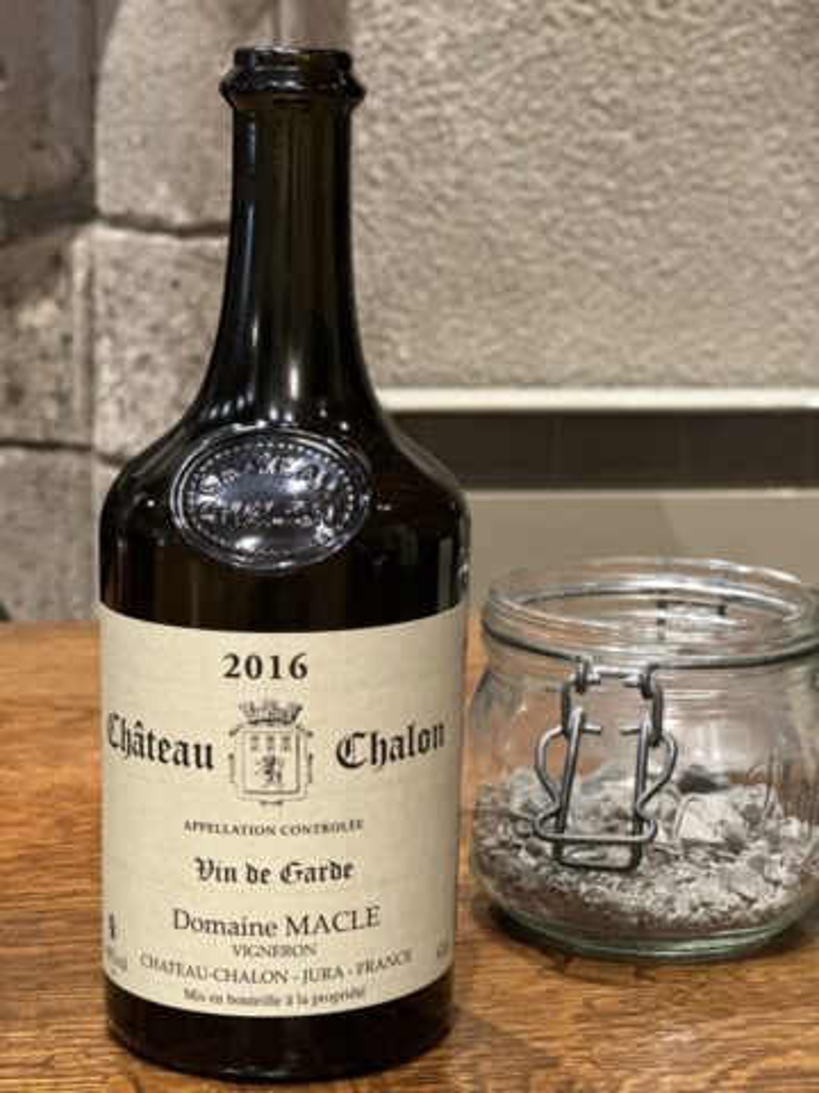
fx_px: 2429
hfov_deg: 19.1
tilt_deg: -10.2
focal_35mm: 77
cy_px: 546
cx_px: 410
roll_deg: -1.7
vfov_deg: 25.3
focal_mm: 9
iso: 400
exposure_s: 1/20
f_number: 2.8
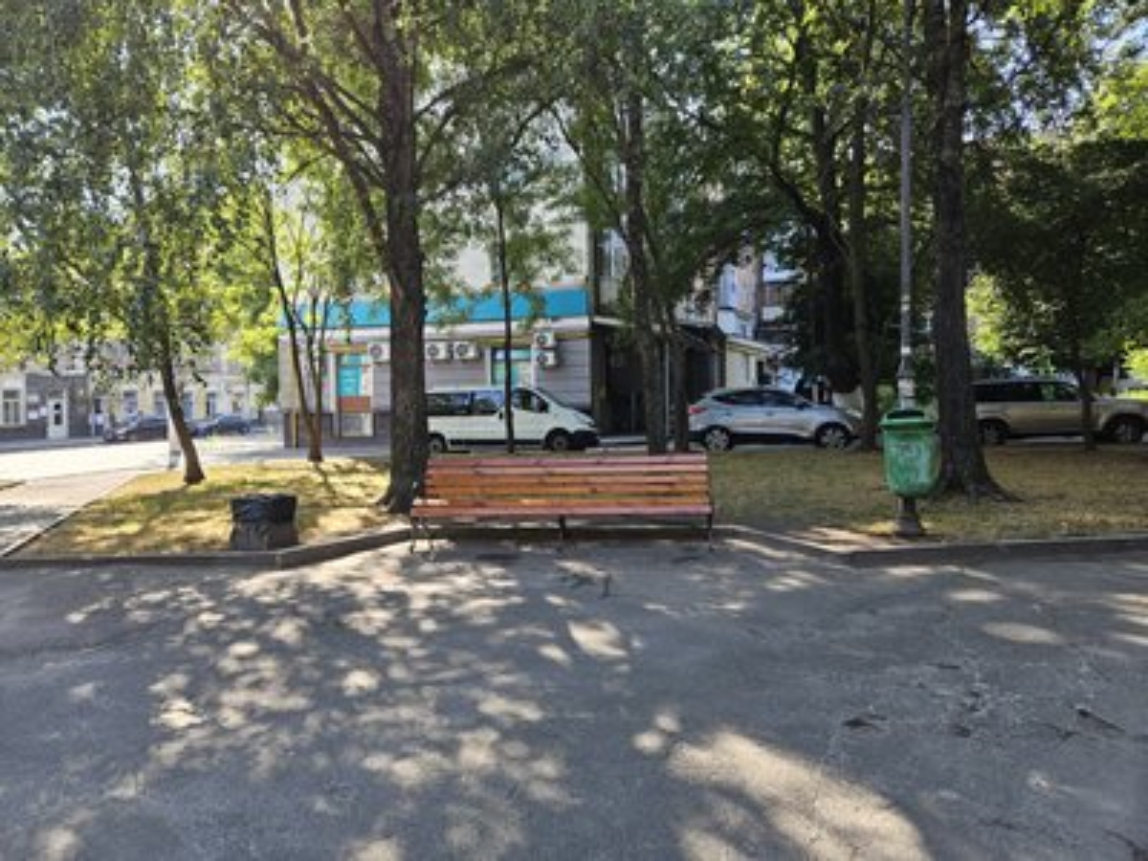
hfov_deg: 73.9
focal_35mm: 23
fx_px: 763
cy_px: 430
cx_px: 574
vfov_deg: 58.9
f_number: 1.8
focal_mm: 5.4
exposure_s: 1/180
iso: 32
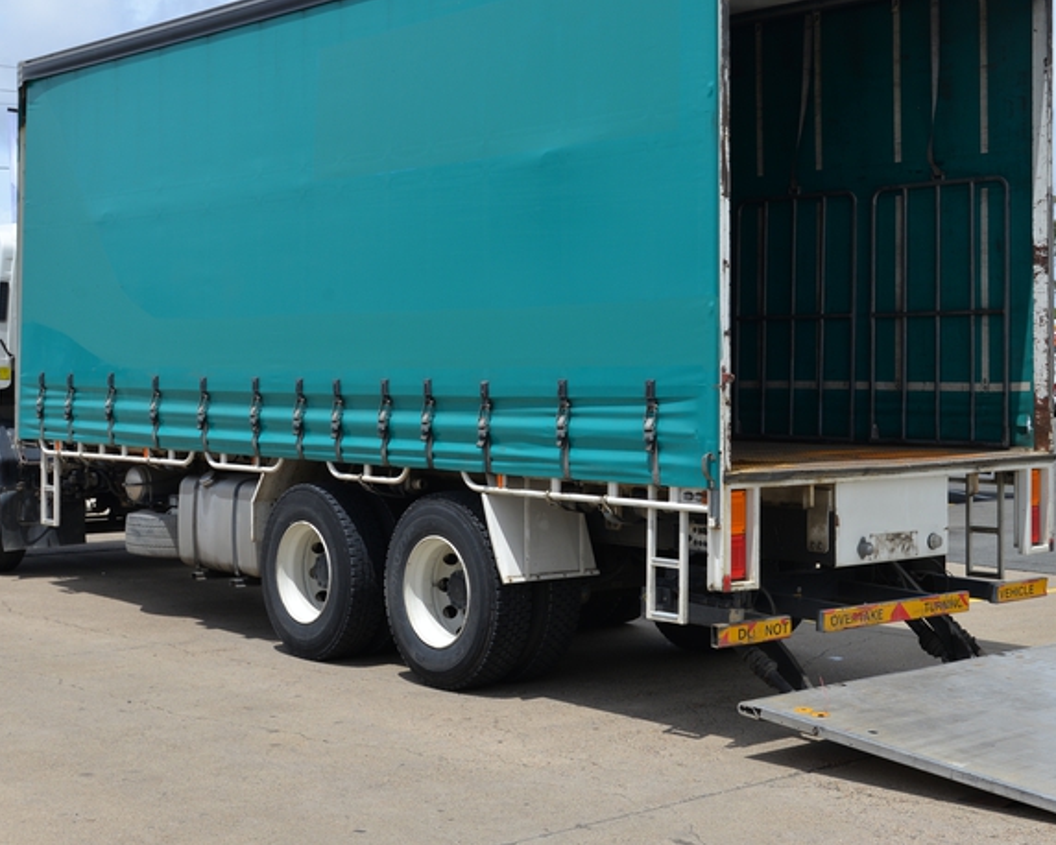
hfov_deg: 31.6
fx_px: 1845
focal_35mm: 59
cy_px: 378
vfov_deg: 25.8
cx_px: 742
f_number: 8
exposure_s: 1/250
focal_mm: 35
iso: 100
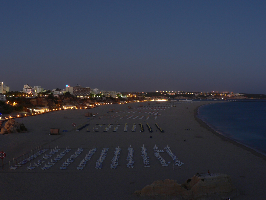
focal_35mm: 36
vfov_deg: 39.7
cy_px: 100
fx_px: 277
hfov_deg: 51.4
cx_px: 133
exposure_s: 3.2
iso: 80
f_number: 4.5
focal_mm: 6
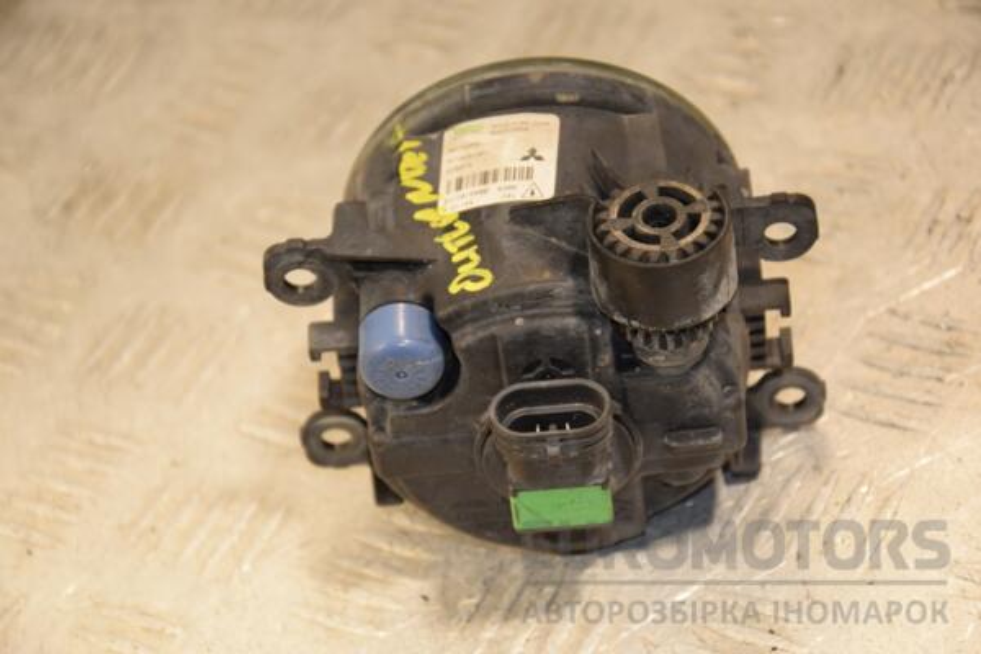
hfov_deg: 17.1
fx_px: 3270
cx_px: 490
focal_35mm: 120
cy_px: 327
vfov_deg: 11.4
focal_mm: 80
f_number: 5.3
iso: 800
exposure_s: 1/200
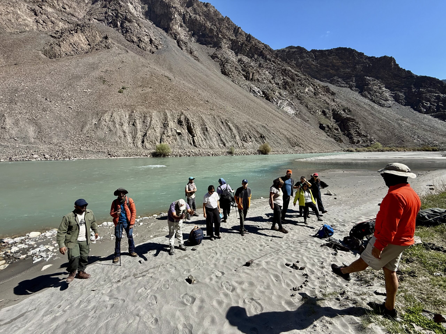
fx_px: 180
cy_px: 167
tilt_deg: -5.0
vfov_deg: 85.7
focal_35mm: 14
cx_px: 223
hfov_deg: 102.1
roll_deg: +0.3
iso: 50
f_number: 2.2
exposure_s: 1/1534
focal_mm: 2.22
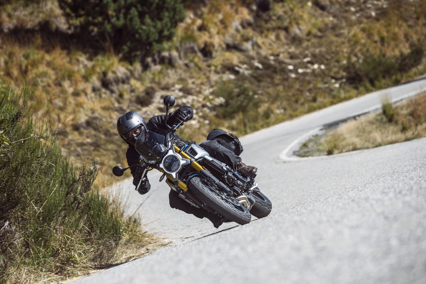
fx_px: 2366
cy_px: 142
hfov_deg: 10.3
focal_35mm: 200
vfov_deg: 6.9
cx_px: 213
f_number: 5.6
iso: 80
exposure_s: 1/500
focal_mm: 200
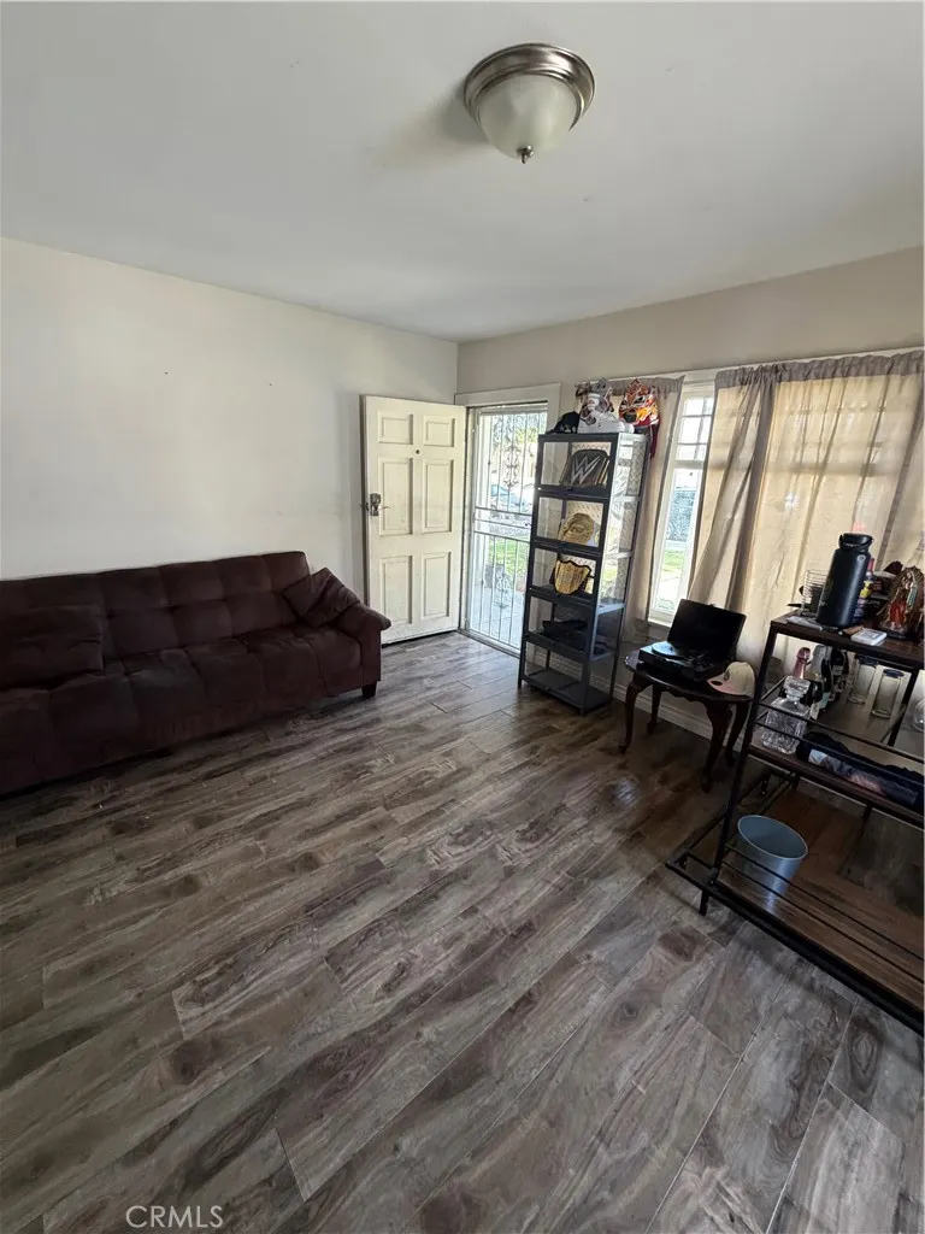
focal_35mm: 14
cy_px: 617
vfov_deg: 102.1
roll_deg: -3.3
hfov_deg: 85.7
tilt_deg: -16.8
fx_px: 499
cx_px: 462
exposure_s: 1/60
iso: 320
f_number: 2.2
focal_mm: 2.22
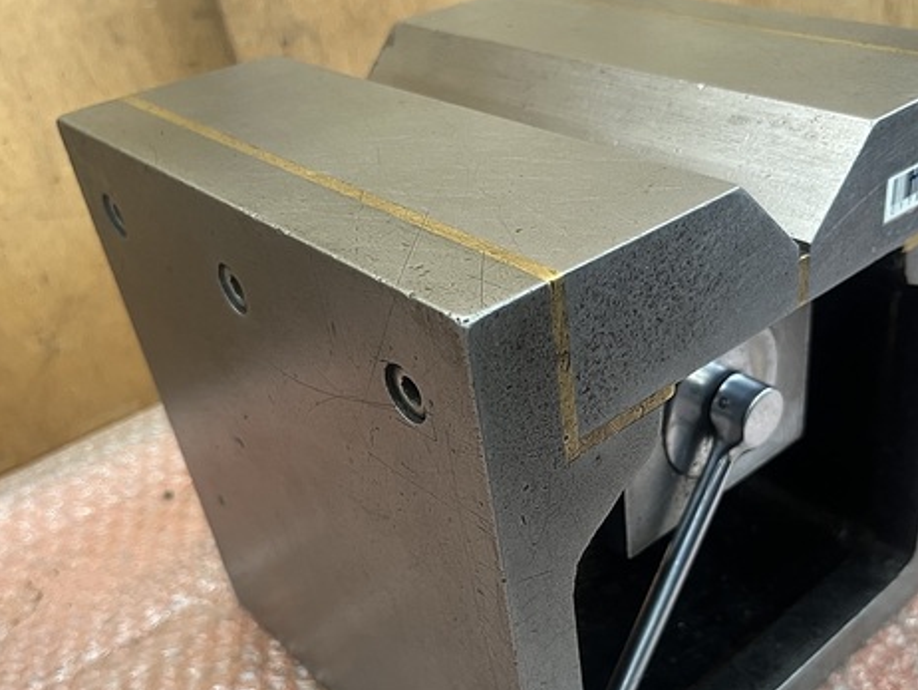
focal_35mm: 36
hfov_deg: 50.8
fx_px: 955
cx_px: 570
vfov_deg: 39.3
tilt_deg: -36.4
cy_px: 445
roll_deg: +5.8
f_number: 1.6
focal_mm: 5.1
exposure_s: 1/60
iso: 160
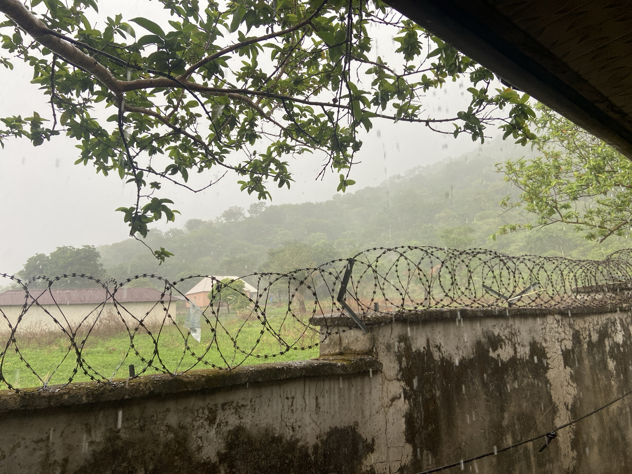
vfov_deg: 53.1
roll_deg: +1.9
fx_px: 475
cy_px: 237
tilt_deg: +9.2
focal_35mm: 26
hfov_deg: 67.3
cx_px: 316
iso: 64
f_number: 1.8
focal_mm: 4.25
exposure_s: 1/122
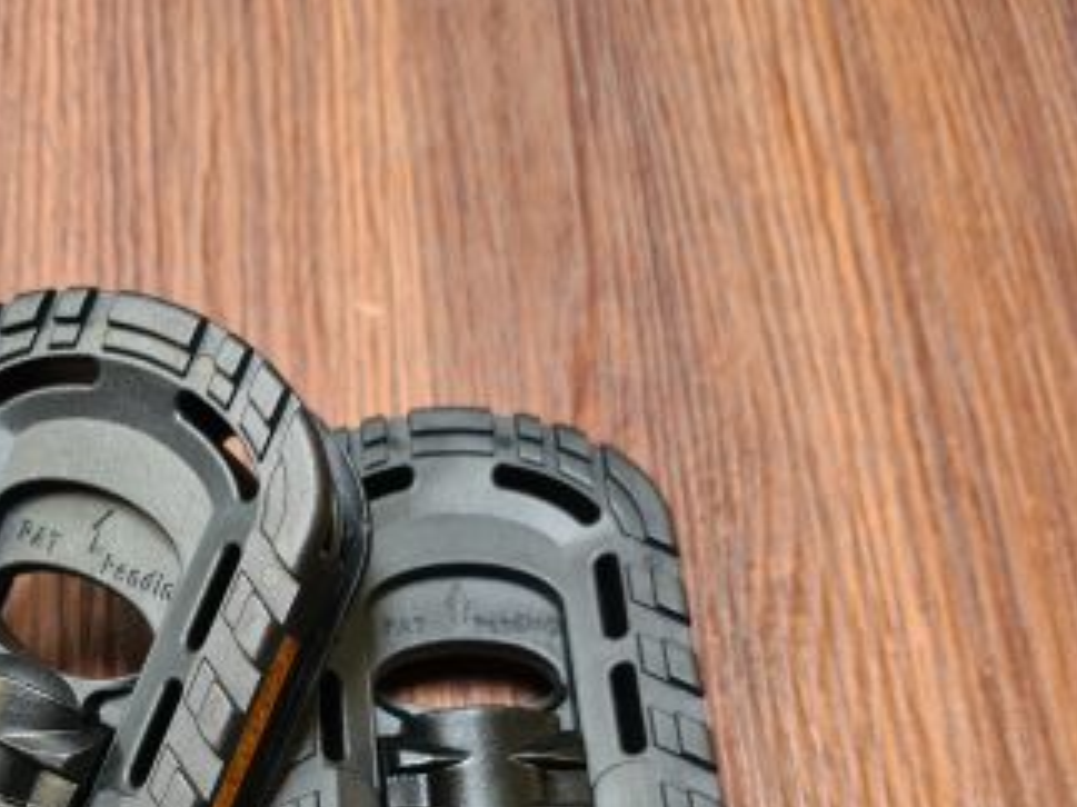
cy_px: 717
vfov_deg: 29.6
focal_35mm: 47
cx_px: 267
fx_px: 1462
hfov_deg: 39.3
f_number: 1.8
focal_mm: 5.4
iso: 100
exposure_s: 1/50
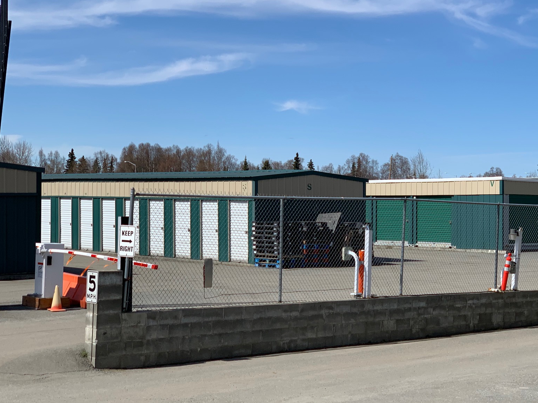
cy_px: 196
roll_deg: -1.2
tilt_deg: +1.2
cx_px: 342
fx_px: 1057
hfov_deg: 28.4
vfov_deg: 21.6
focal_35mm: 68
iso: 16
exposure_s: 1/1776
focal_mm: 6
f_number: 2.4
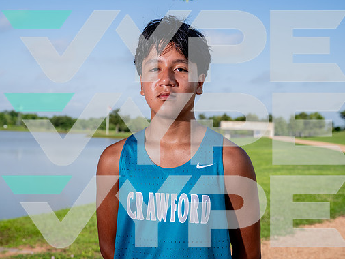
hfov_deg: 35.5
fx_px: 538
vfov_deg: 27.1
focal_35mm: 54
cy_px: 129
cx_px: 177
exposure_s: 1/640
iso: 100
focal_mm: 49
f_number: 5.6
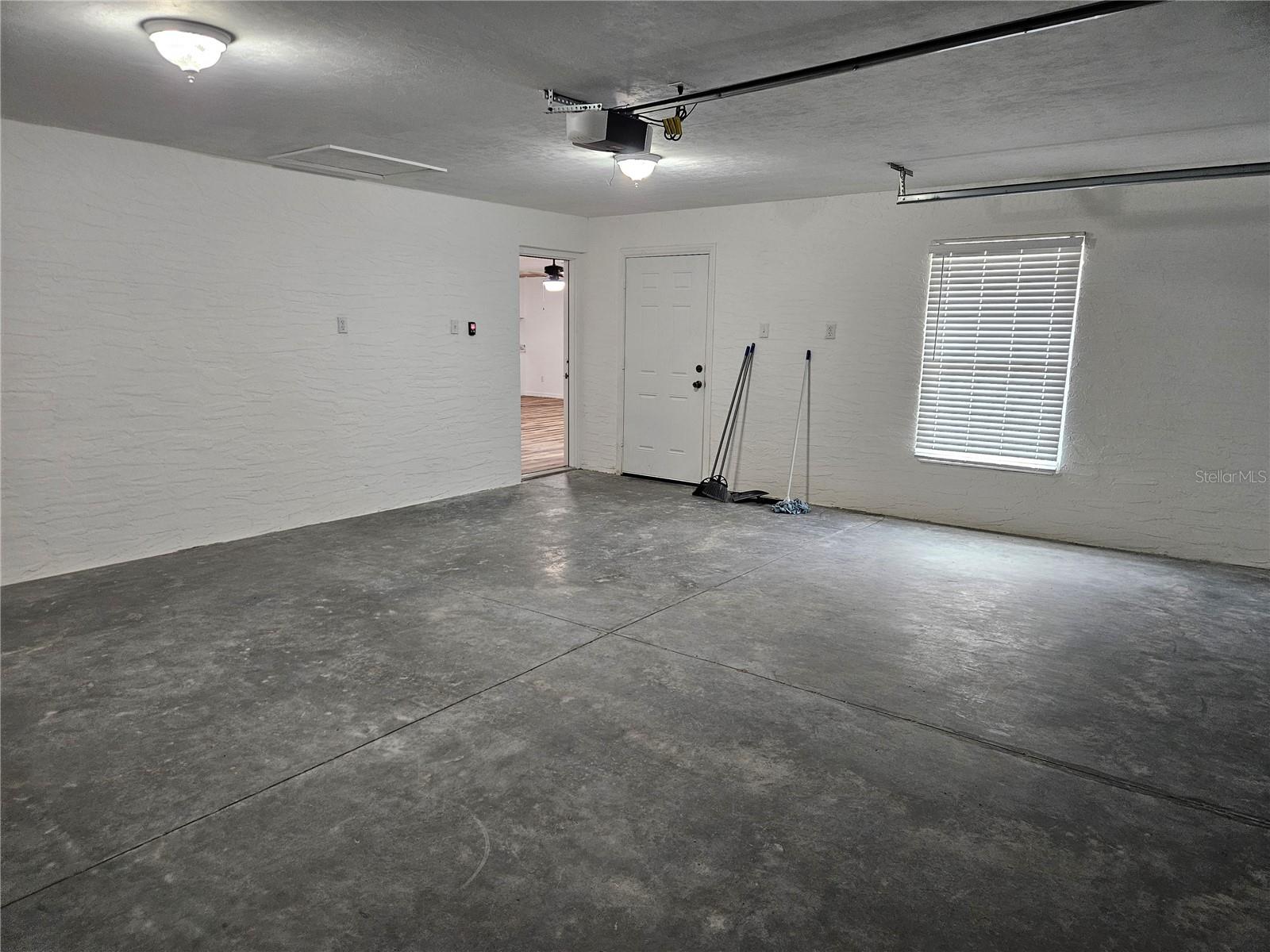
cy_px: 476
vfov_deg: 58.9
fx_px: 844
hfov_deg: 73.9
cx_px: 635
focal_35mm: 23
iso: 400
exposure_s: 1/120
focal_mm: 5.4
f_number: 1.8
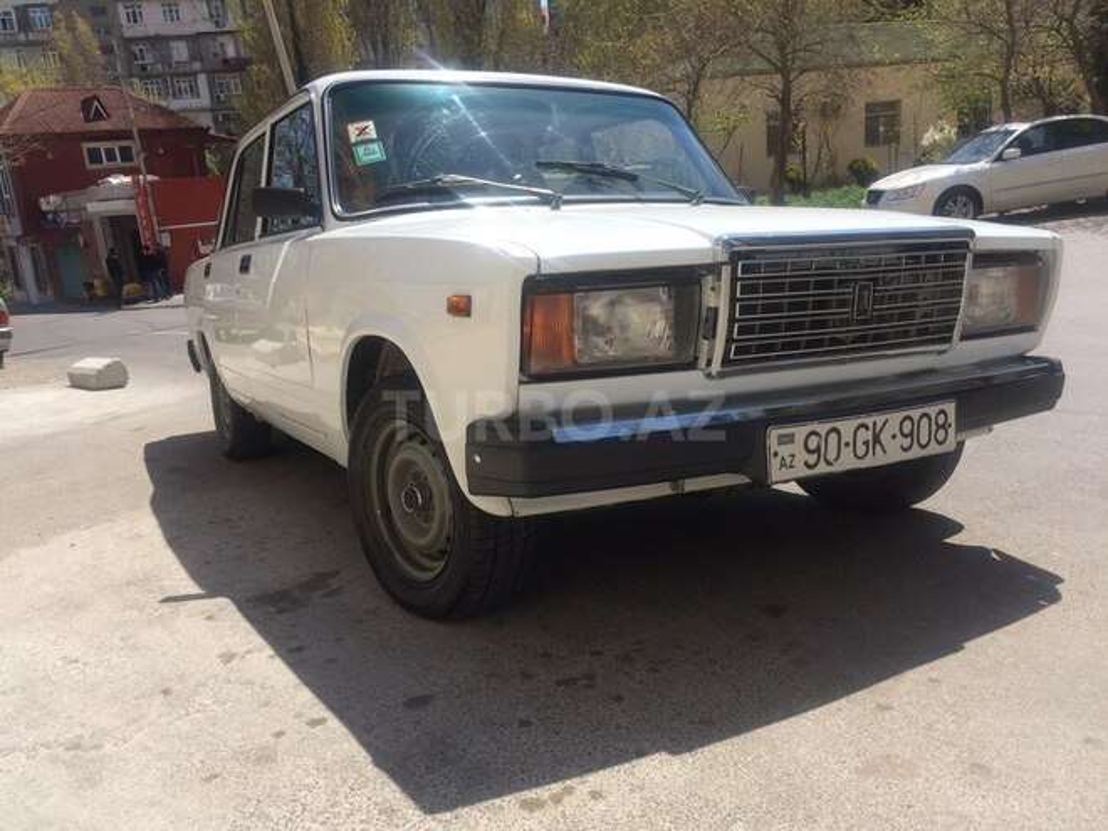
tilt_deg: -15.8
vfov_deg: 48.2
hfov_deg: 61.7
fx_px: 928
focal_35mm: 29
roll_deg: +3.6
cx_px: 554
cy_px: 416
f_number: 2.2
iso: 32
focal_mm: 4.15
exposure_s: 1/2160
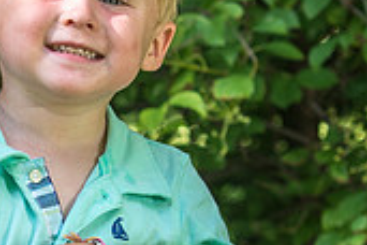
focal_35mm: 549
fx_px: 5596
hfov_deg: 3.7
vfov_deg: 2.5
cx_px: -110
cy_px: 355
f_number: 5
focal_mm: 95
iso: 100
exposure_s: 1/160
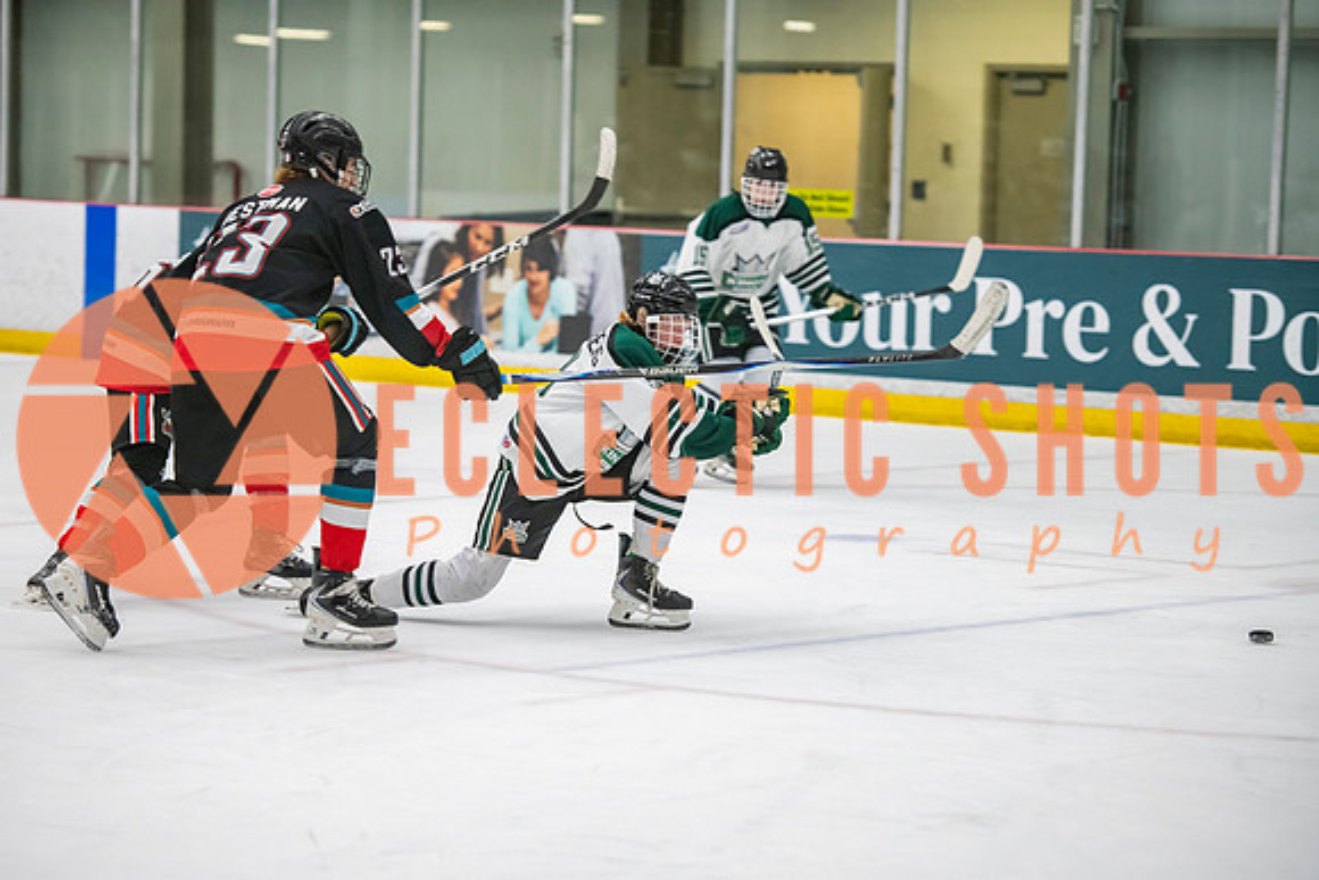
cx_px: 615
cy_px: 471
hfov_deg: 15.7
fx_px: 4789
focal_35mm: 131
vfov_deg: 10.5
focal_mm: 122
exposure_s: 1/640
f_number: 3.2
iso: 2000
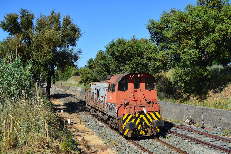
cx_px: 116
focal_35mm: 40
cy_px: 77
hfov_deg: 47.9
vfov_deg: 33.0
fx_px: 260
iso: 125
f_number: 6.3
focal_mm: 27
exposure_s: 1/640
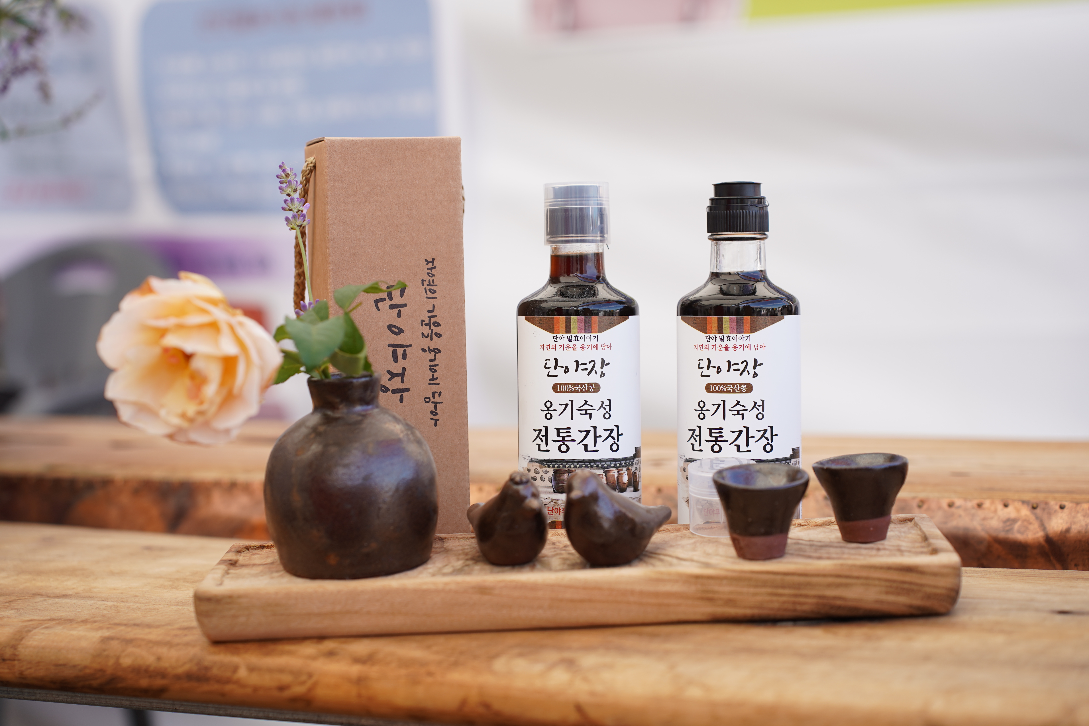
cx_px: 544
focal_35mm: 71
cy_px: 363
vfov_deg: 19.2
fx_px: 2148
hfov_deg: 28.5
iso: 100
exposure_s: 1/200
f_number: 3.5
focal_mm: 71
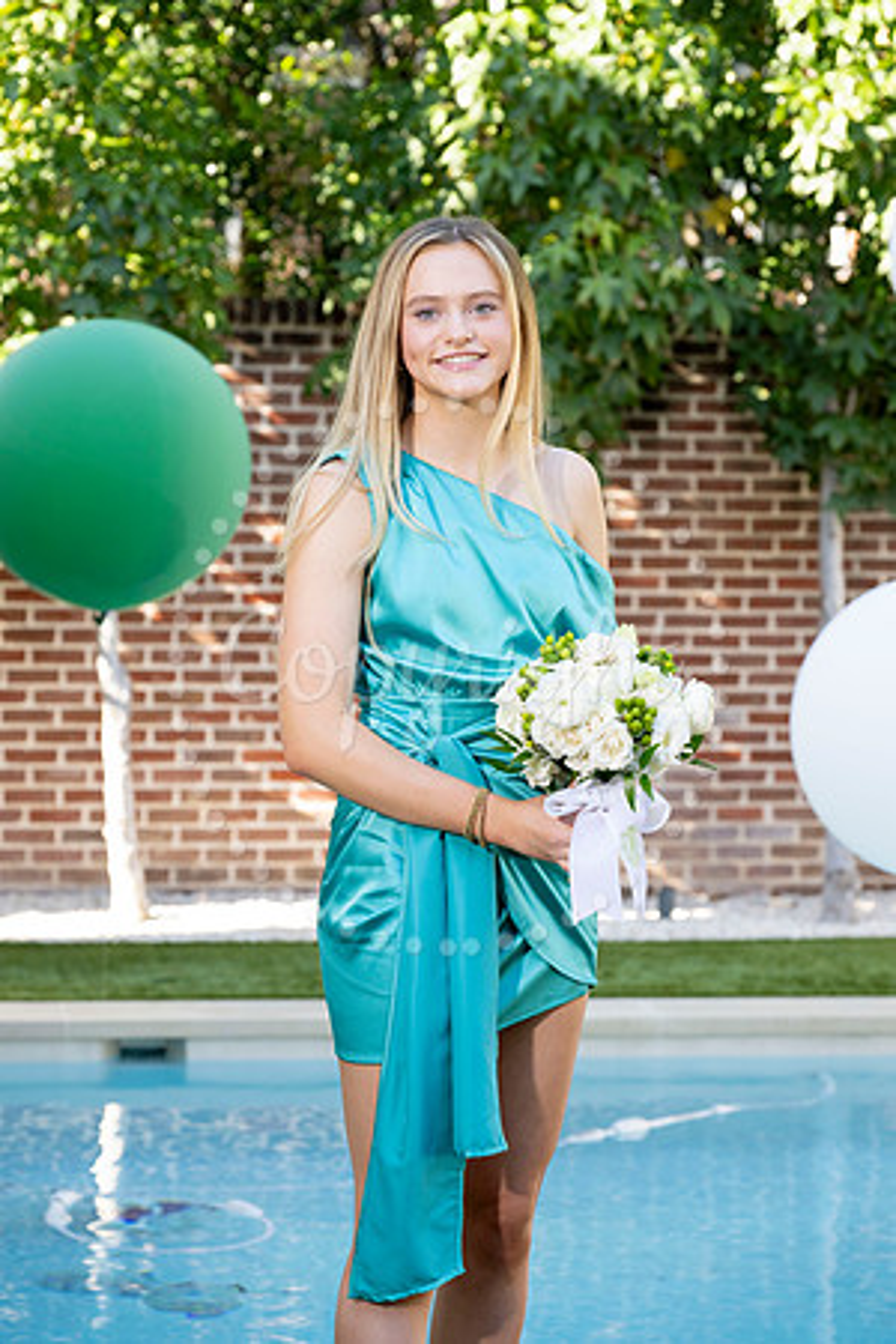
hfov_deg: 14.9
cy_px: 672
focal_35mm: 92
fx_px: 3434
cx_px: 448
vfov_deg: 22.1
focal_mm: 92
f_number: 5.6
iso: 400
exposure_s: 1/200
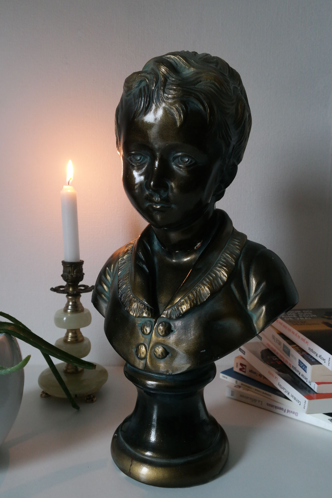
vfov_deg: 61.9
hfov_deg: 43.6
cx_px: 166
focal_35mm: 30
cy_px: 249
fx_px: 415
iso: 1600
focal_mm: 20
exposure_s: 1/30
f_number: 5.6
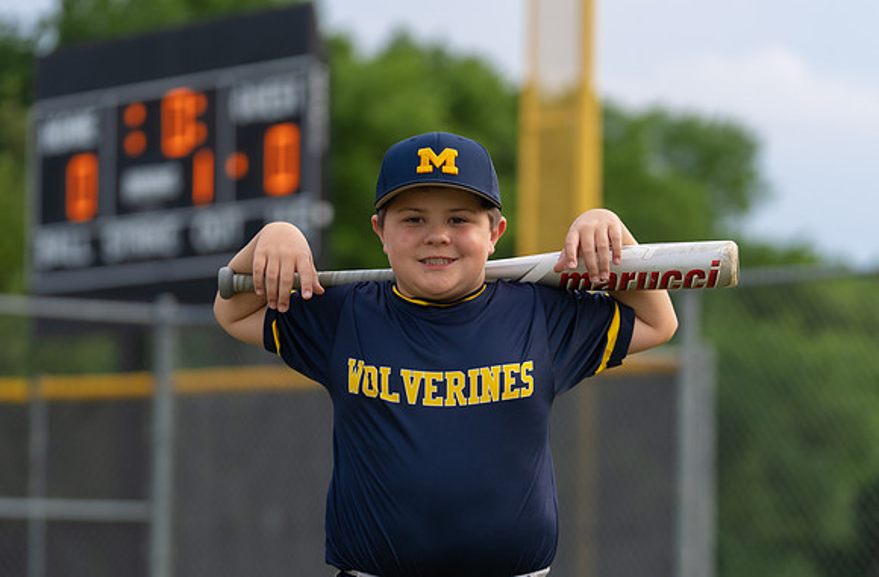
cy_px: 358
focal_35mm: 151
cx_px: 442
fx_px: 3671
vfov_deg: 9.0
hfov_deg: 13.7
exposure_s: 1/320
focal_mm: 111
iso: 160
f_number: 2.8
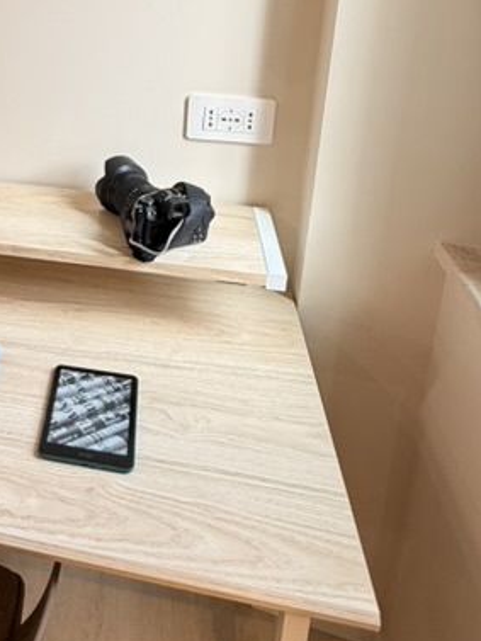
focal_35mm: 38
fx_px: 704
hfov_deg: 34.2
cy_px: 66
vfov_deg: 44.6
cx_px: -7
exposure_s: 1/99
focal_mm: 2.22
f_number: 2.2
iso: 64
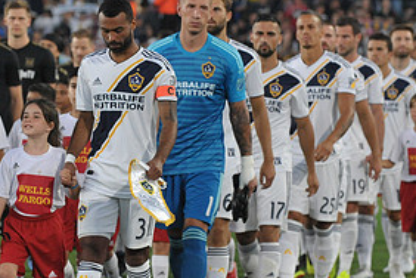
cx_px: 145
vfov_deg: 5.1
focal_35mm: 267
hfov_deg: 7.7
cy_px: 139
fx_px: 3085
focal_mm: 130
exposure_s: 1/800
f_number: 4.5
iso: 3200
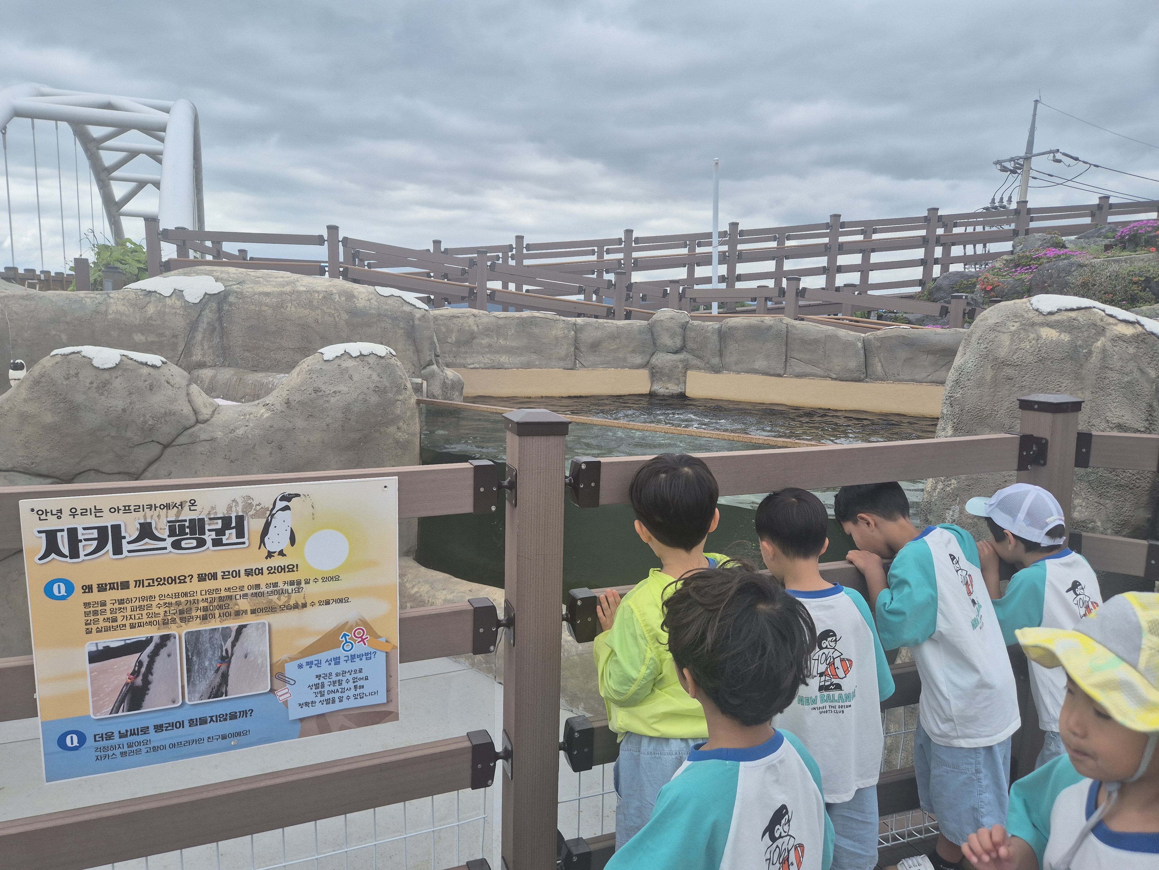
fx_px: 770
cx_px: 580
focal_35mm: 23
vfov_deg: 58.9
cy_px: 435
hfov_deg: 73.9
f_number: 1.8
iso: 25
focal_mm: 5.4
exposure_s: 1/1092
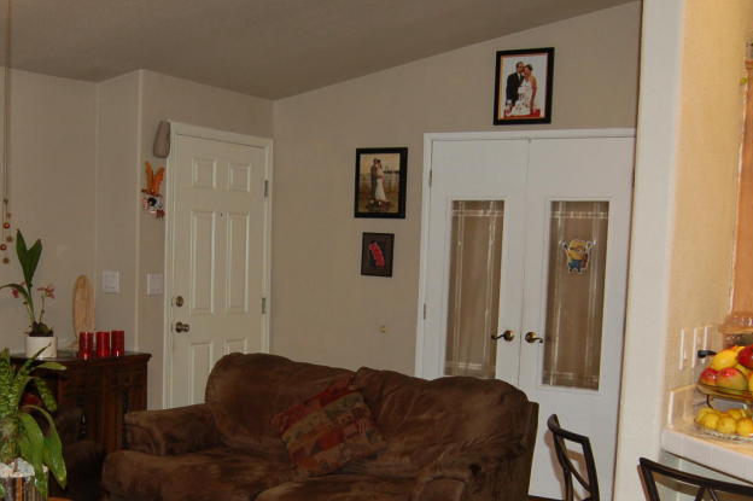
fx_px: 1045
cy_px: 346
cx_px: 310
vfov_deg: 26.7
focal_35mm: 50
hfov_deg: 39.5
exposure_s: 1/60
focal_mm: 18
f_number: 3.5
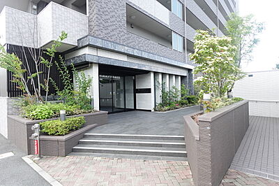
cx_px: 140
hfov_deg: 84.0
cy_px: 93
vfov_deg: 61.8
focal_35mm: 20
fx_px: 155
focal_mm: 7.6
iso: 125
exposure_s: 1/500
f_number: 2
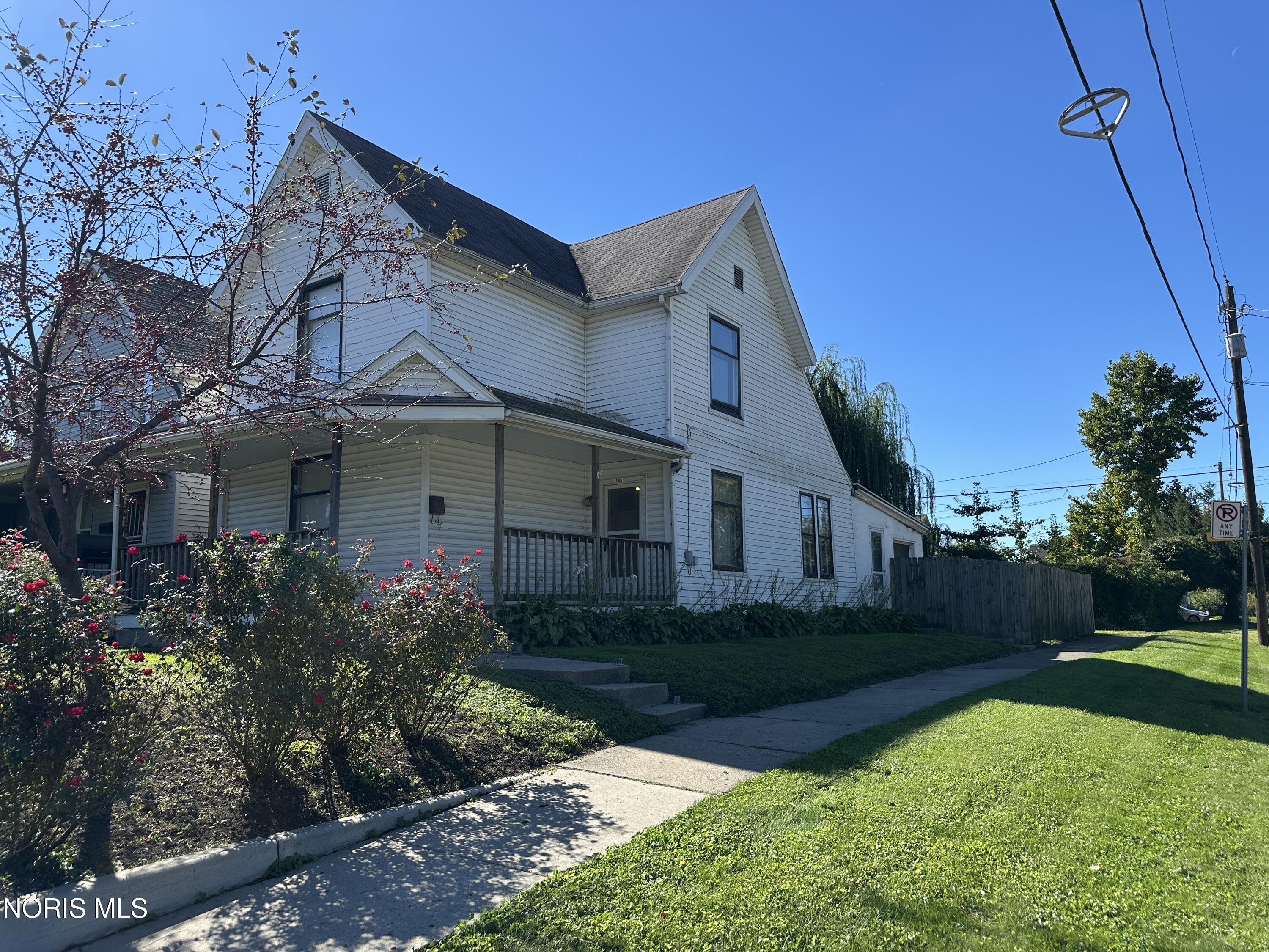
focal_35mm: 24
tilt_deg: +9.5
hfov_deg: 71.6
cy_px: 476
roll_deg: +0.3
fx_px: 880
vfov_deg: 56.8
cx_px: 634
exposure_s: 1/2967
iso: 80
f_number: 1.78
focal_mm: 6.86
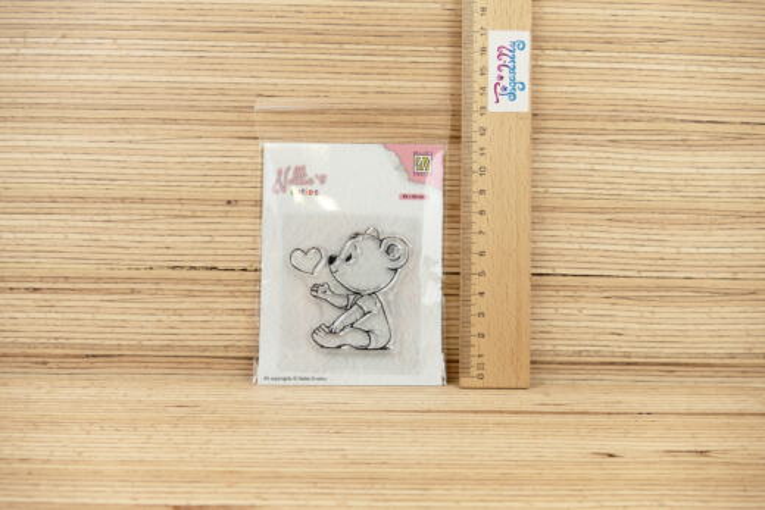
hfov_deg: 71.5
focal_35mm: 25
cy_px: 255
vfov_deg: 51.3
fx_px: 531
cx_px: 382
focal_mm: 9.12
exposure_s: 1/60
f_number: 2.8
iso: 125
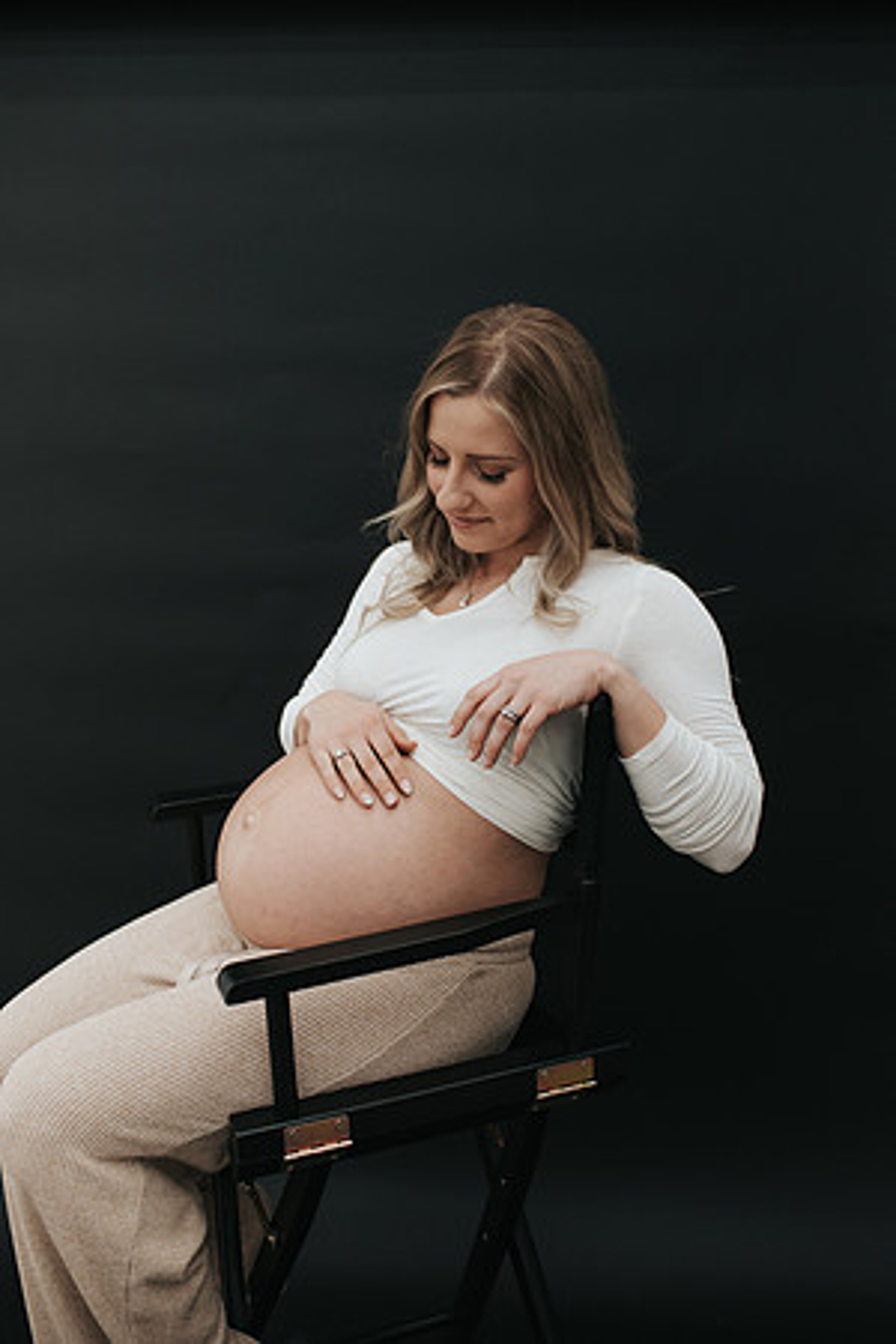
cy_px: 672
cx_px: 448
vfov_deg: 54.4
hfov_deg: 37.9
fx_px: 1307
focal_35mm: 35
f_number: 3.2
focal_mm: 35
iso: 800
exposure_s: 1/320
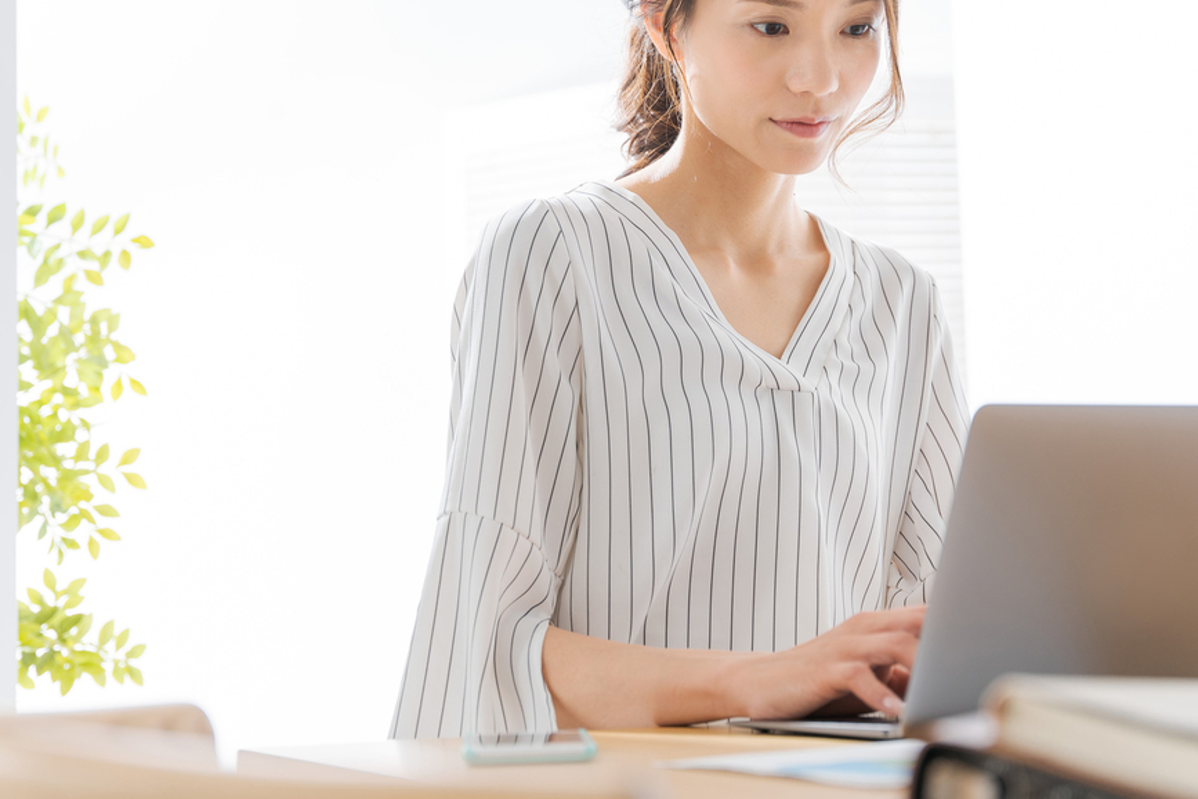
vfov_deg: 18.6
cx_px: 656
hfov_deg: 27.7
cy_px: 260
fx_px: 2428
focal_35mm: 73
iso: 200
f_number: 3.2
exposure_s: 1/100
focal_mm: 52.7
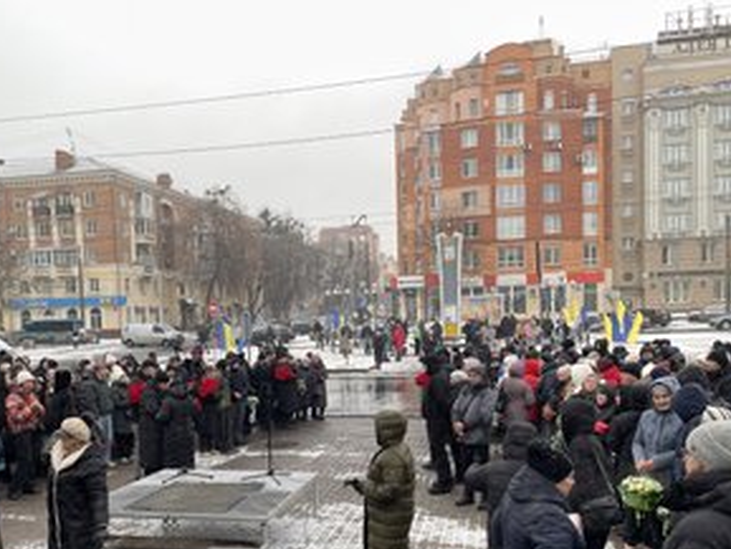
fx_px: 761
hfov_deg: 51.1
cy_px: 354
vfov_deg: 39.3
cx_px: 309
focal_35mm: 36
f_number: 1.6
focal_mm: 4.2
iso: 40
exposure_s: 1/121
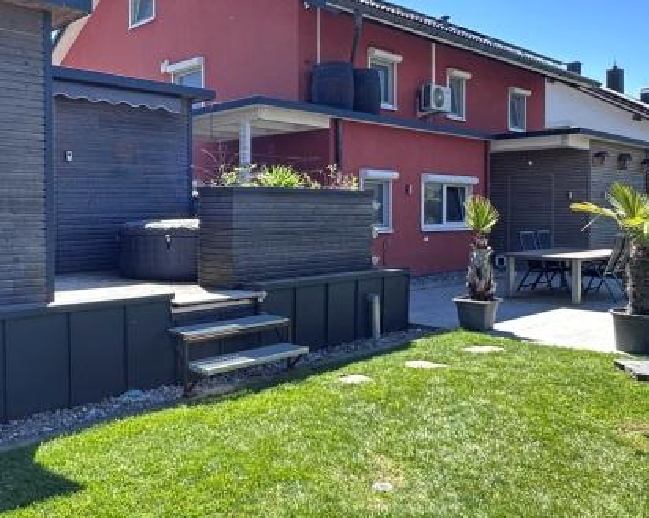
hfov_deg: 52.1
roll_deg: +0.3
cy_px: 227
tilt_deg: -1.5
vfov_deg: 43.2
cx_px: 227
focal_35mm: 34
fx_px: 653
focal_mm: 2.22
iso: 40
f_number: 2.2
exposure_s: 1/273
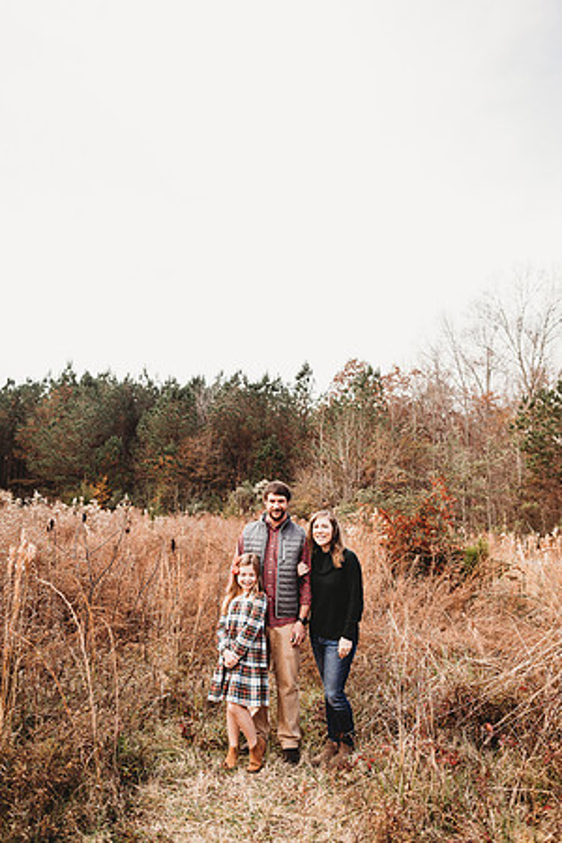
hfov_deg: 53.1
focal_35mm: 24
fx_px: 562
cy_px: 422
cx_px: 281
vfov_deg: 73.7
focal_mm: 24
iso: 100
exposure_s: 1/400
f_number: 2.5
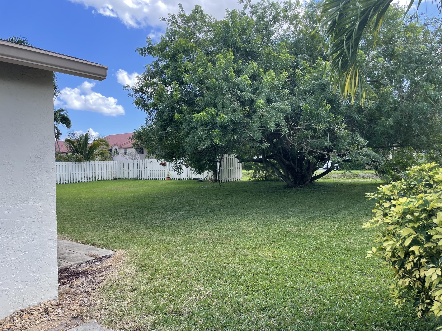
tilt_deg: -1.7
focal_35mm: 26
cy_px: 166
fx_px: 332
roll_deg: +1.0
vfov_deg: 53.1
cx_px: 221
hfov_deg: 67.3
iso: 32
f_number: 1.6
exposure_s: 1/769
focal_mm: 4.2
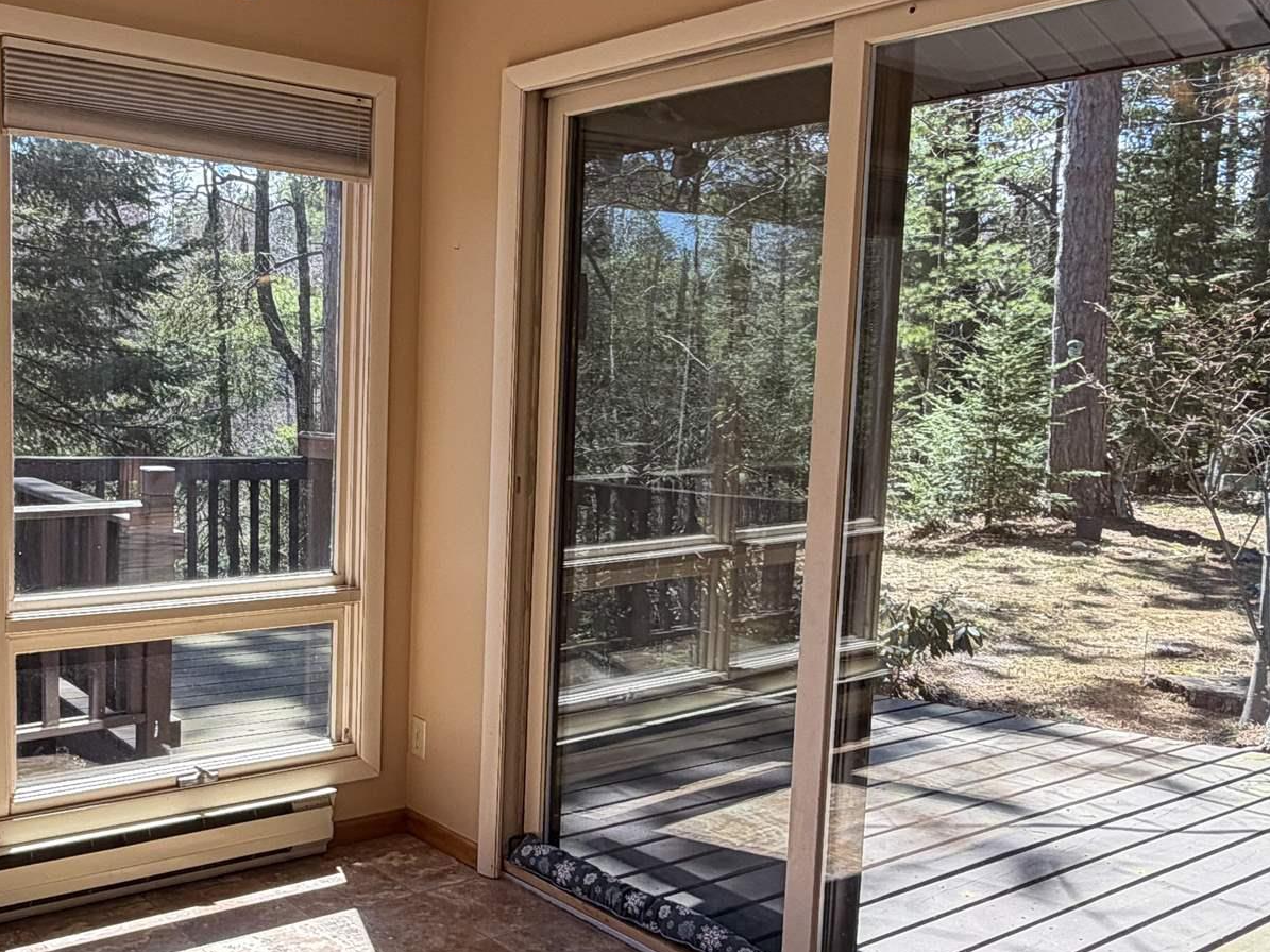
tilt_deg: -6.2
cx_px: 405
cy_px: 499
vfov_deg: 39.6
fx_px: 1321
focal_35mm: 36
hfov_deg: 50.3
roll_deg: -1.3
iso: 50
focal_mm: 2.22
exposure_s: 1/225
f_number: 2.2
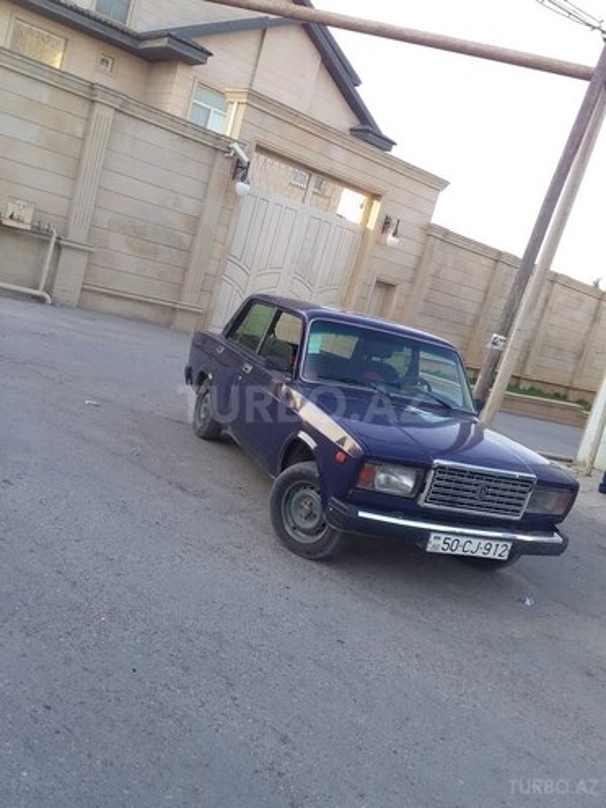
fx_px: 724
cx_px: 303
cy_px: 404
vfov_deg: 58.4
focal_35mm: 31
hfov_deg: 45.4
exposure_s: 1/104
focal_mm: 3.3
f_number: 2.2
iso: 40
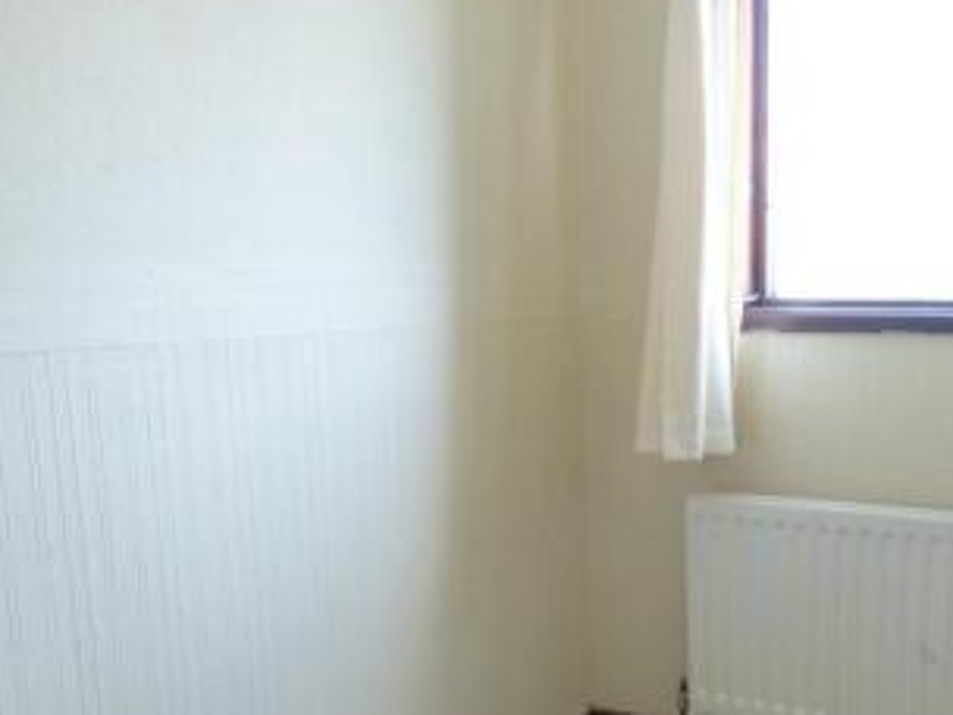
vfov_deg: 29.4
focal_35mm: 48
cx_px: 666
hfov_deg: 39.0
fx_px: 1321
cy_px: 597
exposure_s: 1/50
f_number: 4
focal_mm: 4.5
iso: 400
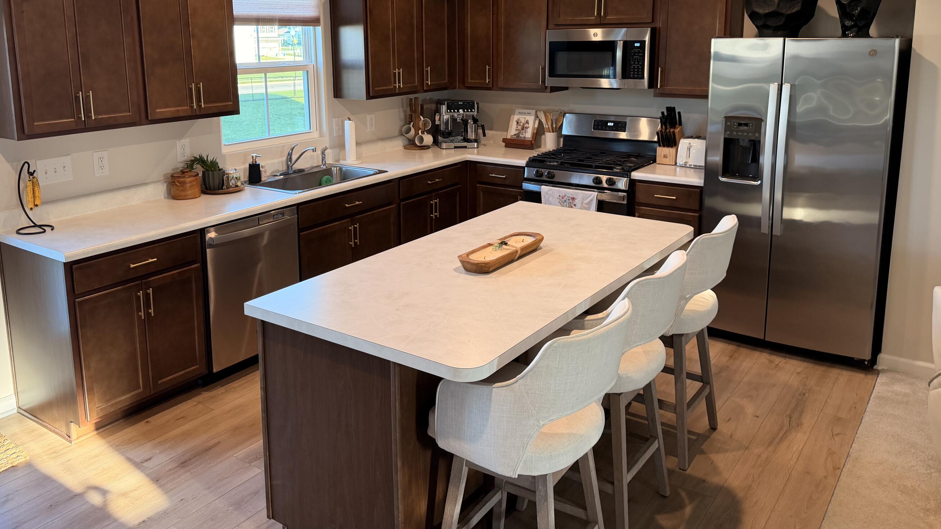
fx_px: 749
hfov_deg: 64.2
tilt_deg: -10.5
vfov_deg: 38.4
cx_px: 436
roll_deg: +0.9
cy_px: 163
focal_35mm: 30
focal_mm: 6.76
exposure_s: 1/120
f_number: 1.78
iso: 200
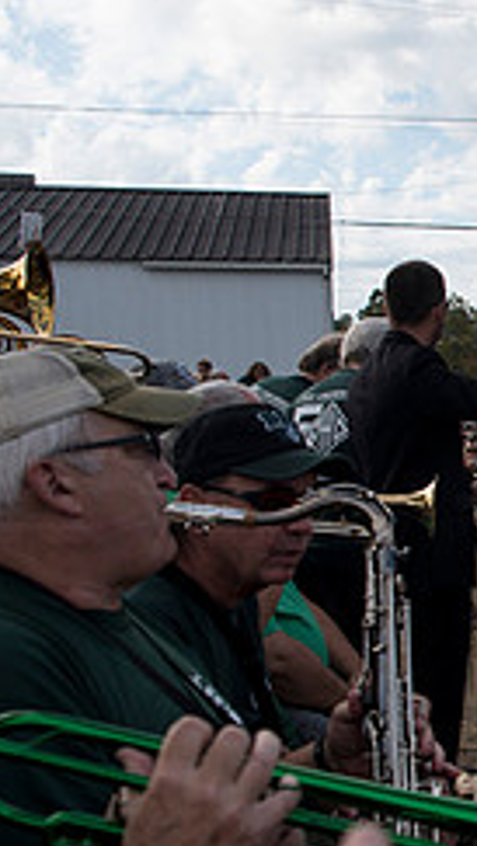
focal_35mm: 60
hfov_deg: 17.0
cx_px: 829
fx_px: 1347
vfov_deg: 34.7
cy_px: 531
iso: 250
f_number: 4.5
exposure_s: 1/1250
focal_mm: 24
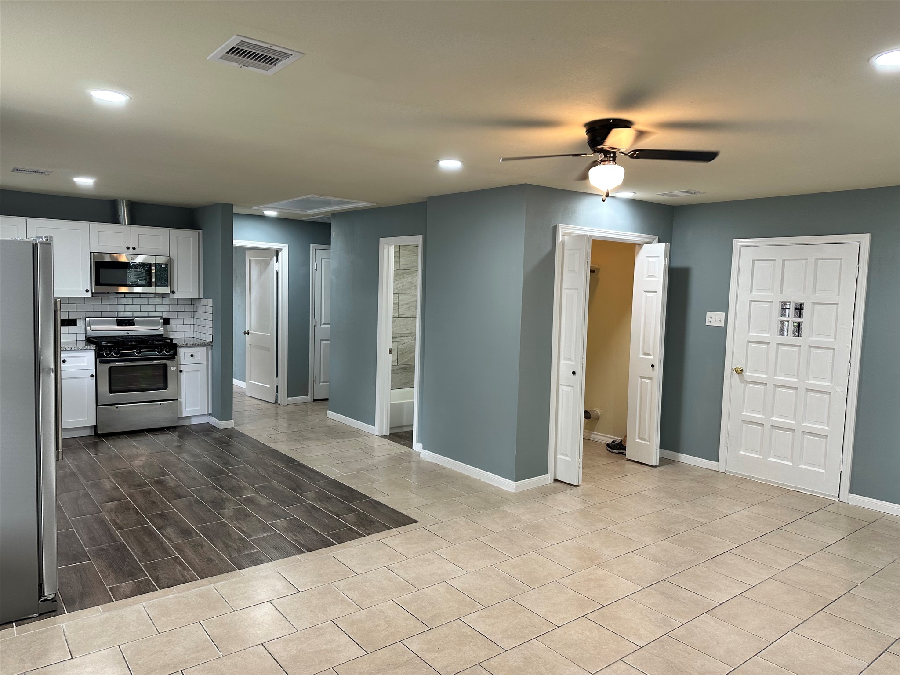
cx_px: 450
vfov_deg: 56.8
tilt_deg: -4.2
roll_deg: -1.3
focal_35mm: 24
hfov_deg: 71.6
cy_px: 338
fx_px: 624
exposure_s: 1/60
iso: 125
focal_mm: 6.86
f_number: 1.78
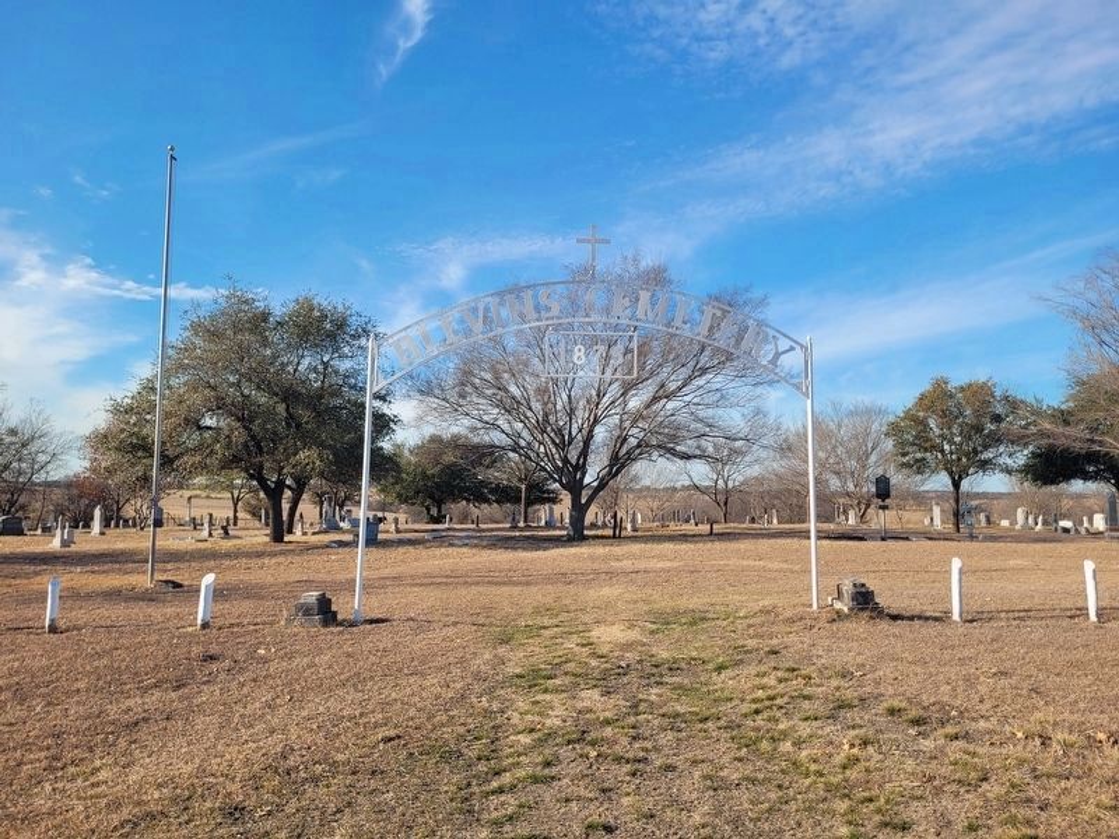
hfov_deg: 67.3
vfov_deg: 53.1
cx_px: 560
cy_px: 420
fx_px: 840
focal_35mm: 26
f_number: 1.8
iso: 40
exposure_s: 1/1775
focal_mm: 5.4
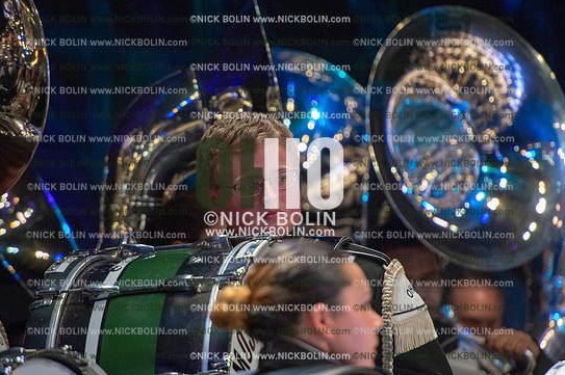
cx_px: 269
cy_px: 187
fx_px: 6366
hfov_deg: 5.1
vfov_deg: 3.4
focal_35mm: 406
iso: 8000
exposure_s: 1/320
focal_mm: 380
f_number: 5.6
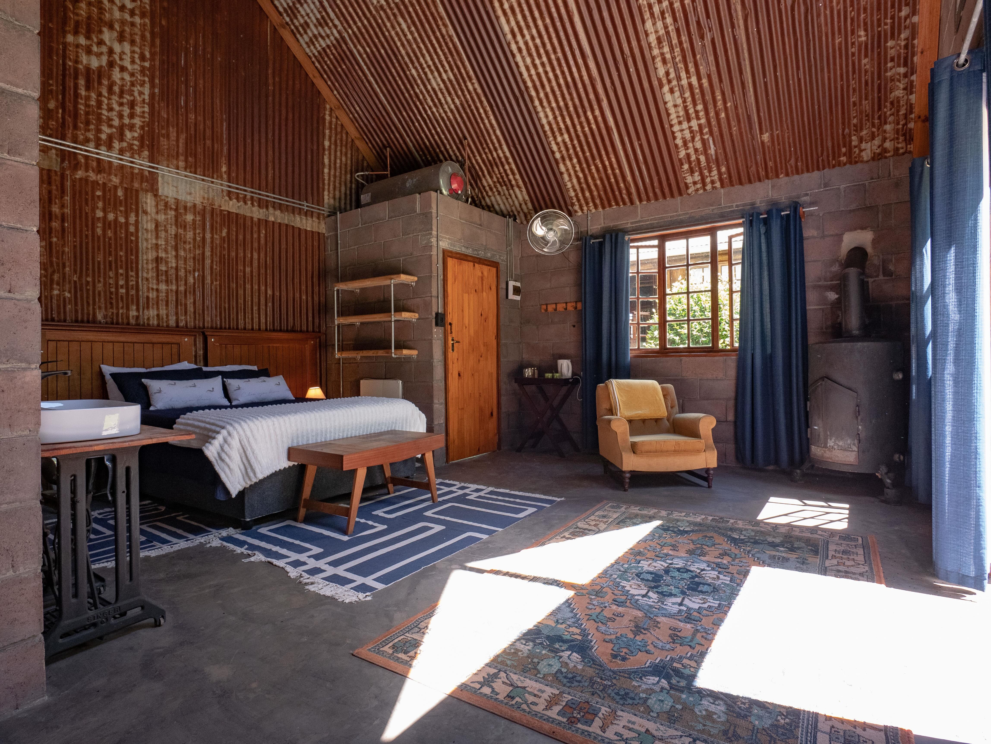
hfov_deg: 87.7
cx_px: 496
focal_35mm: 18
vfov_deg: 71.6
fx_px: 516
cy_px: 372
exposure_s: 1/60
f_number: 6.3
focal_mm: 9
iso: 800
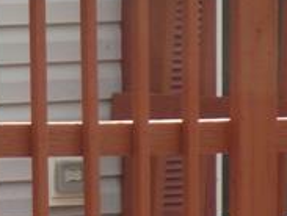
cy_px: 183
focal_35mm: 659
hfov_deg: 3.0
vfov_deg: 2.3
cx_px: -122
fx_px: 5475
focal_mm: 20.9
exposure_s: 1/200
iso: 80
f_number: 4.8
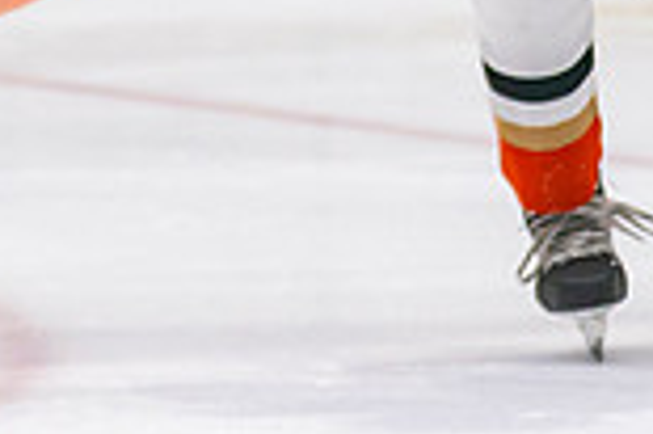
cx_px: 359
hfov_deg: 2.0
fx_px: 18264
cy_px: -105
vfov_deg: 1.4
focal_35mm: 1008
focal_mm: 142
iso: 800
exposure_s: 1/640
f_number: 2.8
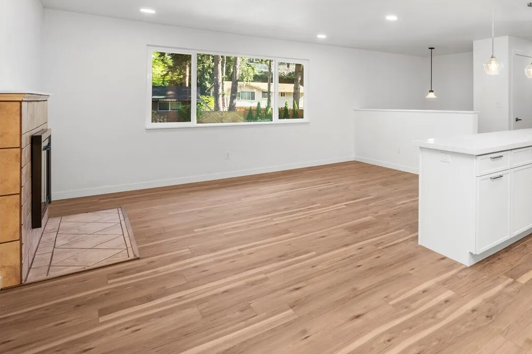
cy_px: 103
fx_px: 340
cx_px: 431
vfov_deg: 53.4
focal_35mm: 23
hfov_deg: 68.3
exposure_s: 1/6
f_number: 8
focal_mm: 14
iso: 200
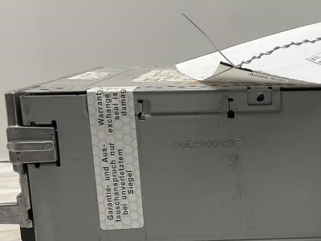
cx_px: 253
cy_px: 164
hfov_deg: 32.4
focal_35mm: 58
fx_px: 538
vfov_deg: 25.1
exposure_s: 1/342
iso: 25
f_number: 1.8
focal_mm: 3
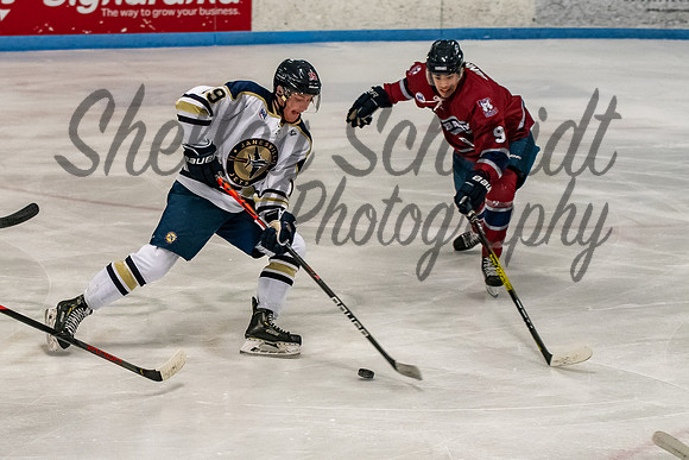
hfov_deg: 15.3
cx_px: 264
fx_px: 2557
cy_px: 249
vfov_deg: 10.3
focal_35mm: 134
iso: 2500
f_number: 3.5
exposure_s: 1/800
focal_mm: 70
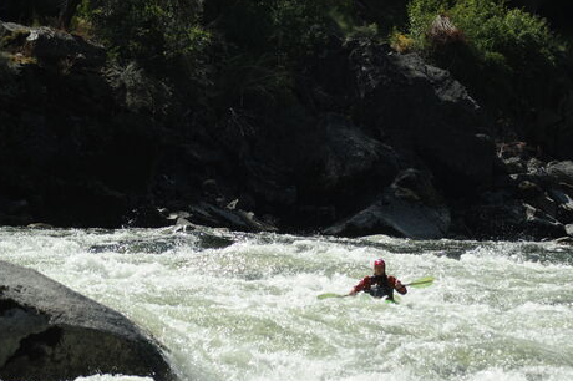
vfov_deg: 3.9
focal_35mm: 348
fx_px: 5535
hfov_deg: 5.9
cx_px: 385
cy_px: 218
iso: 200
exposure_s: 1/1250
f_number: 5.6
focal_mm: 200
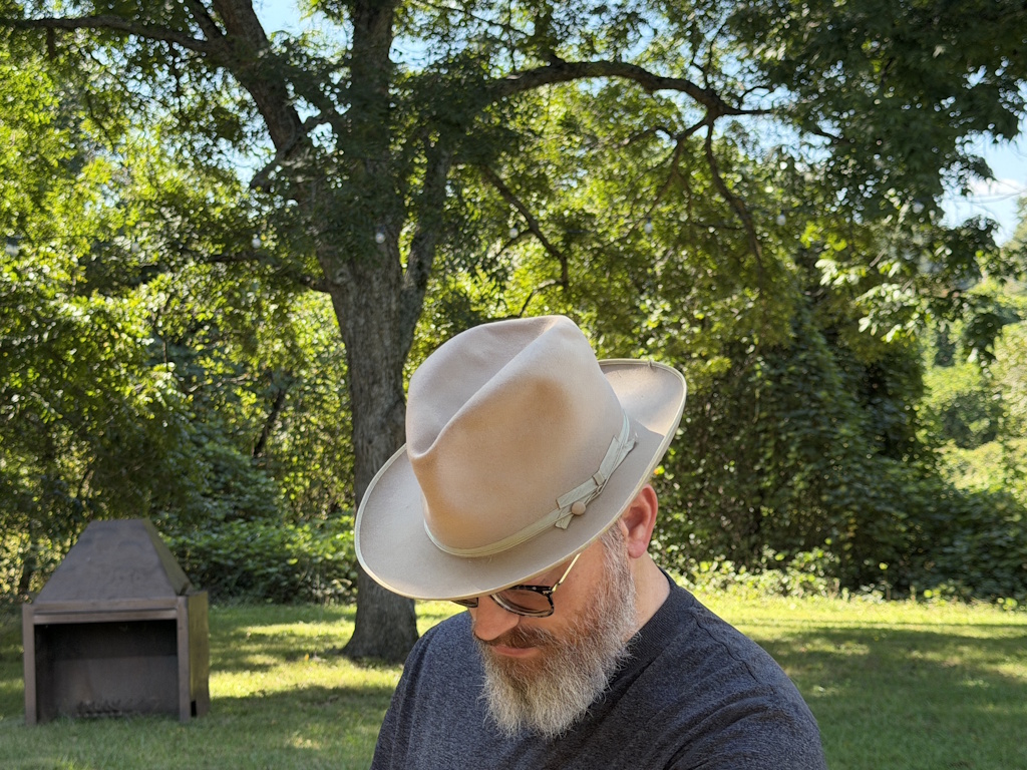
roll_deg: +0.3
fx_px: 1424
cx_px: 514
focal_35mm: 48
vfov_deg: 30.3
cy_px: 385
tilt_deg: -1.2
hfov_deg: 39.7
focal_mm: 6.76
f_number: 1.78
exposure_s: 1/530
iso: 100
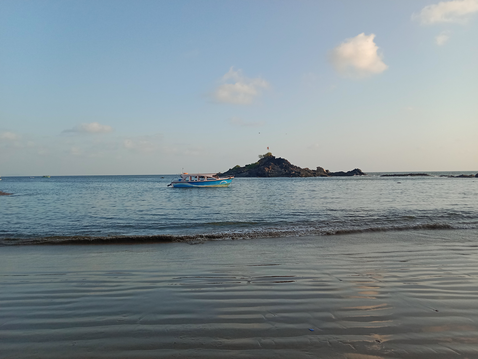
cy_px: 180
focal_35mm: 27
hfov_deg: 65.3
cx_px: 239
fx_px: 373
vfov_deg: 51.4
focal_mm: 3.65
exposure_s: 1/536
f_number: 2.2
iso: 101
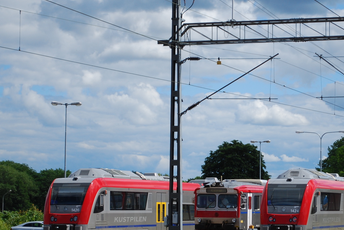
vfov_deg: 9.9
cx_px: 238
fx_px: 1328
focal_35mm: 139
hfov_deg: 14.7
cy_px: 142
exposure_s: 1/1000
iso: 180
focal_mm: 55
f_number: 5.6
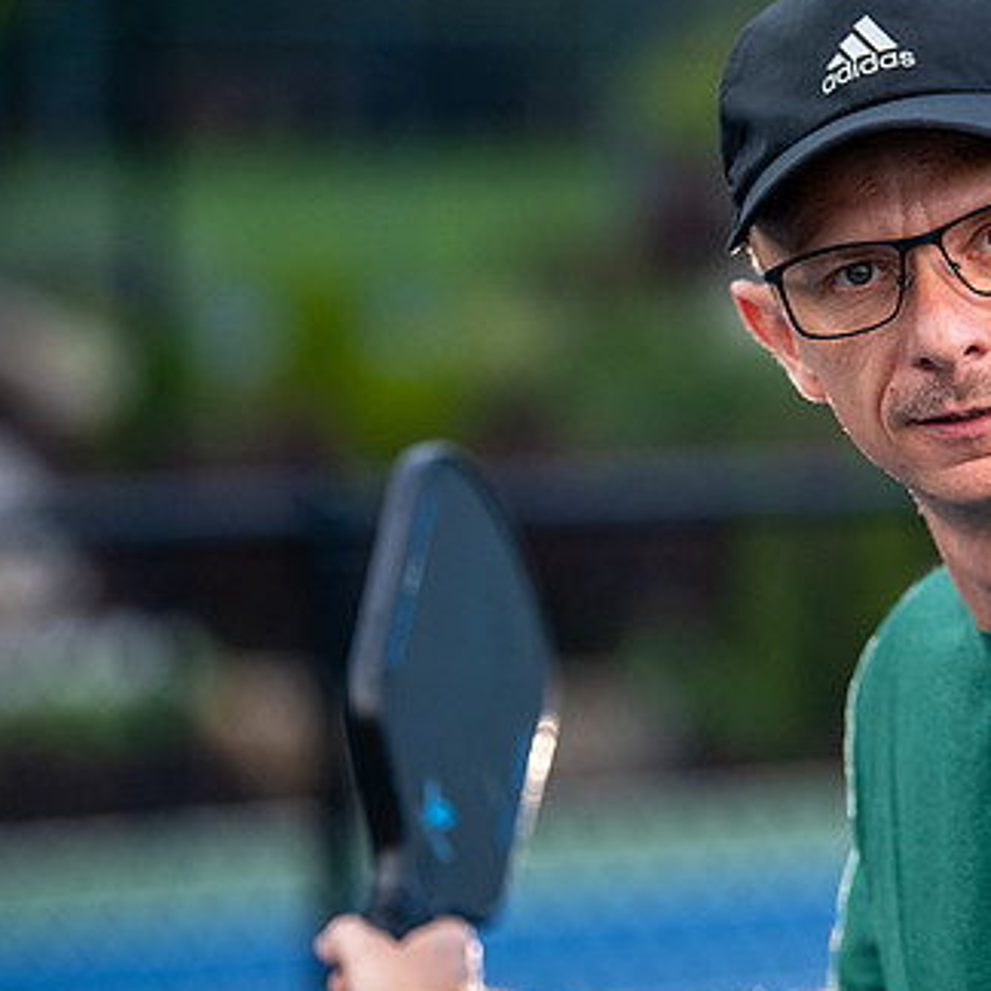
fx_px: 8518
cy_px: 471
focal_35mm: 263
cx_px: 835
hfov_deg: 6.6
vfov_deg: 6.7
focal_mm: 140
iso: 1250
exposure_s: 1/1000
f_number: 2.8
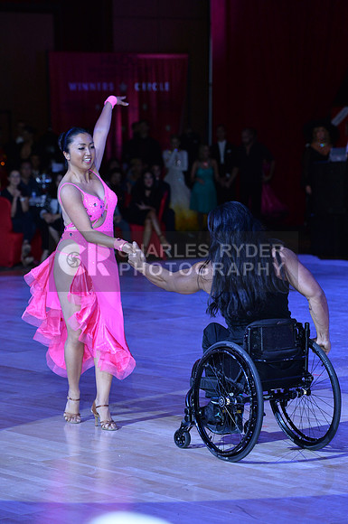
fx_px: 1818
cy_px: 262
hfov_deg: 10.9
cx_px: 174
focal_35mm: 125
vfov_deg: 16.4
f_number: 5
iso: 2000
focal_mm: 125
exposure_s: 1/250
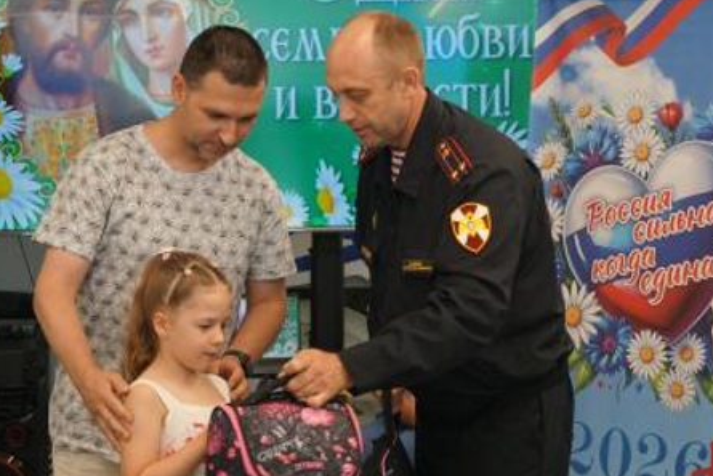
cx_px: 223
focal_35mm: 96
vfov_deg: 14.3
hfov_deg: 21.1
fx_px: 1902
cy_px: 261
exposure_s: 1/160
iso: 500
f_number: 4.5
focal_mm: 38
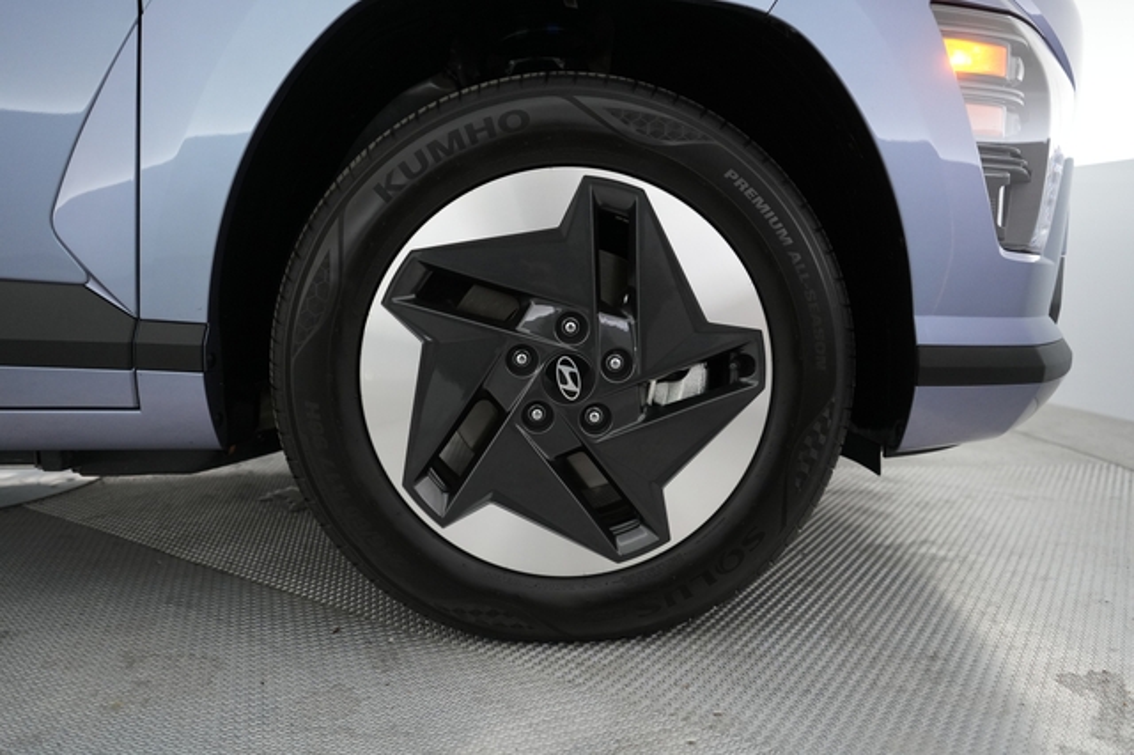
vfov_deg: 49.5
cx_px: 567
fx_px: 819
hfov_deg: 69.4
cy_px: 378
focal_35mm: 26
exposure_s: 1/160
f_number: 2.8
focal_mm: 26
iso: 2500
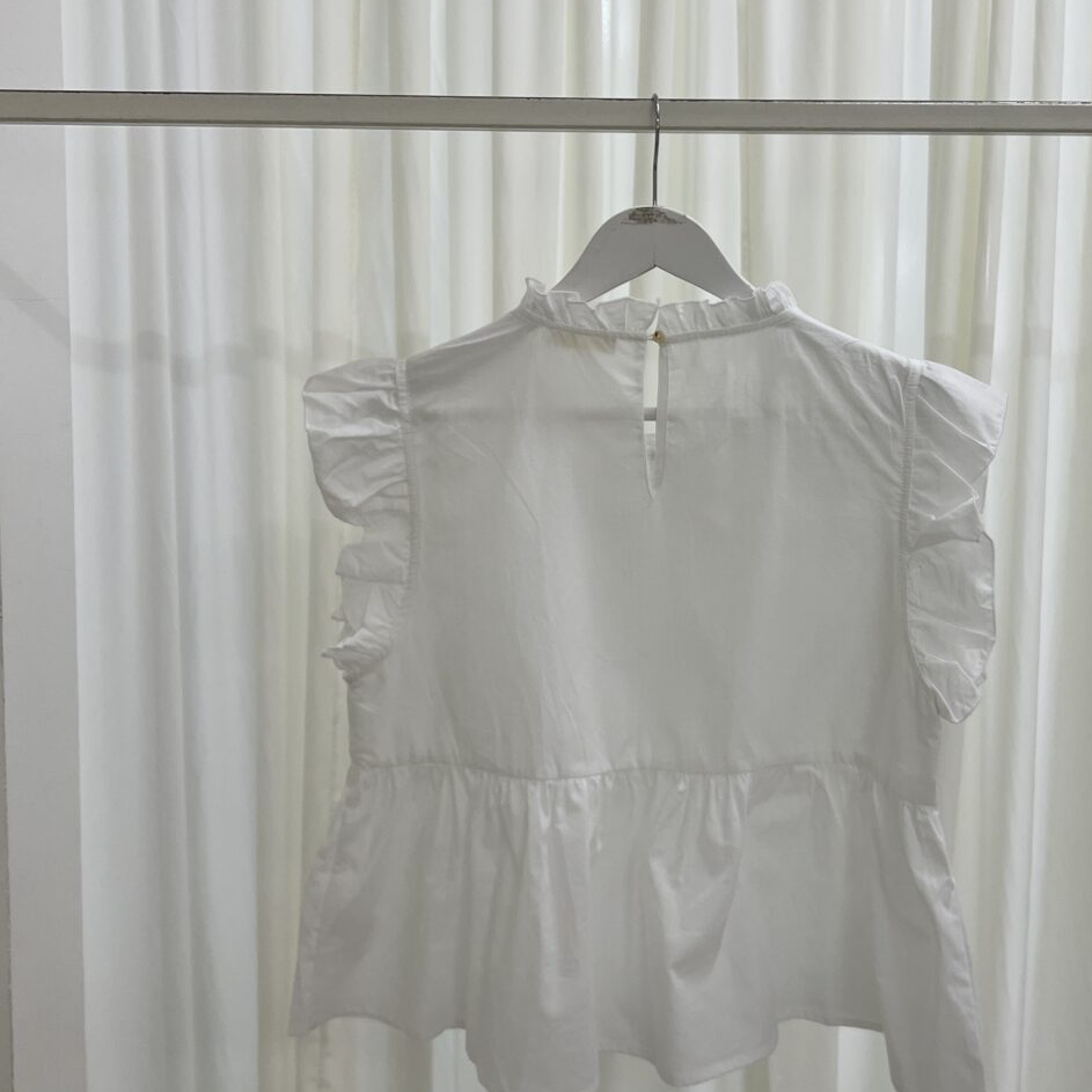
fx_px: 1392
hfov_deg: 42.6
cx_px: 667
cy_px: 456
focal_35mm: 39
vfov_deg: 42.7
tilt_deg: -4.1
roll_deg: -0.1
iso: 100
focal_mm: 5.7
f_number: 1.5
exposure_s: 1/100
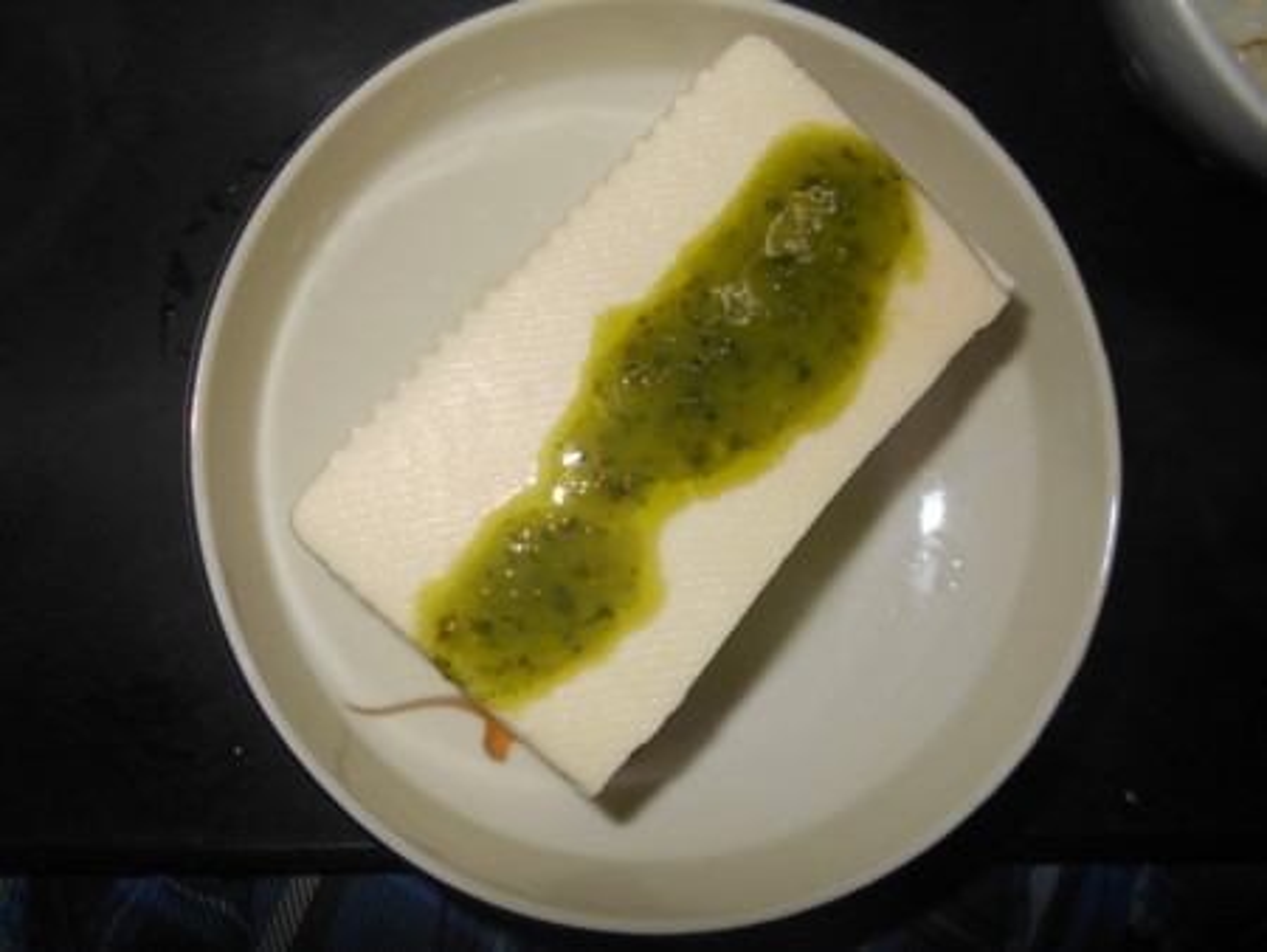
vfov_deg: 53.1
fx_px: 952
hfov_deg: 67.3
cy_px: 476
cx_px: 634
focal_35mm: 26
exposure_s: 1/25
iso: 80
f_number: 8
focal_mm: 4.6
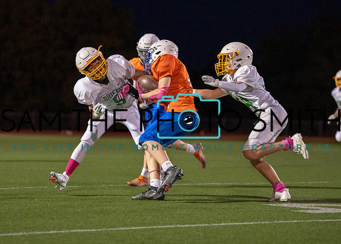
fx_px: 1451
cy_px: 115
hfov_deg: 13.4
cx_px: 141
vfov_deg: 9.6
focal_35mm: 150
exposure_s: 1/1000
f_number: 2.8
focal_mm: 122
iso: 5000
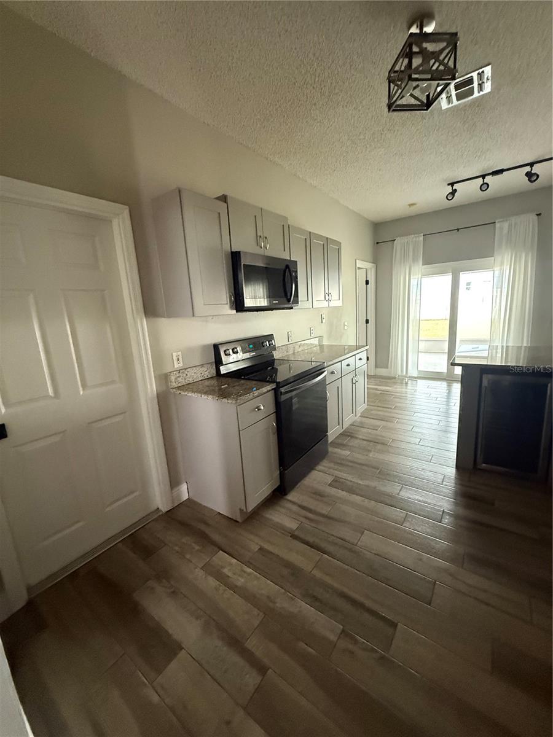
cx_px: 276
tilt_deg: -8.9
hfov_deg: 85.7
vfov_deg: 102.1
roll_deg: +2.6
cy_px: 368
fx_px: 298
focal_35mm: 14
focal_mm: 2.22
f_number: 2.2
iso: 1000
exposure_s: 1/60
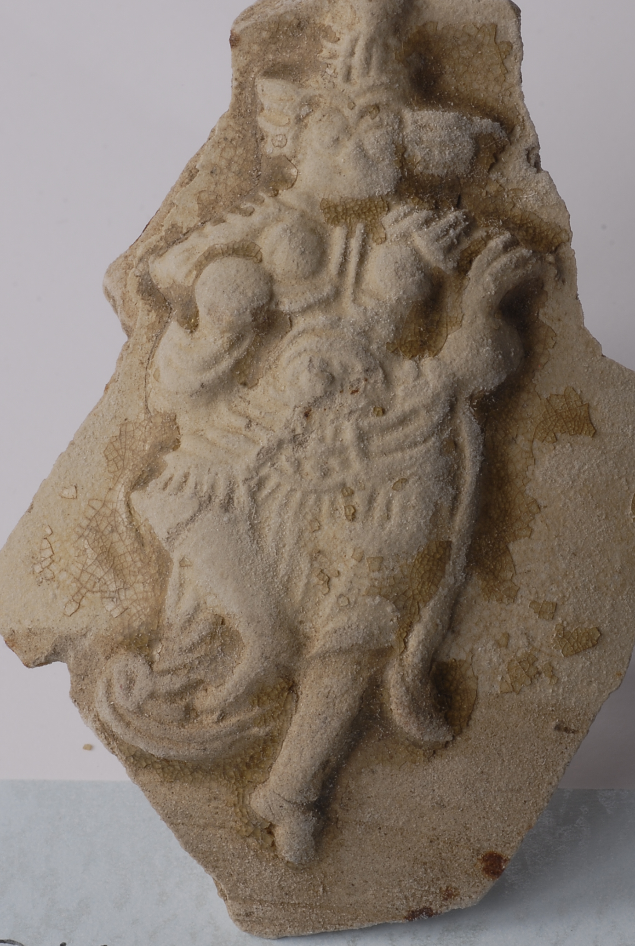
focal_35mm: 190
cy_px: 592
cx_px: 334
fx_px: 5004
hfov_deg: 7.3
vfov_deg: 10.8
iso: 100
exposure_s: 1/2
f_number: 32
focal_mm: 90
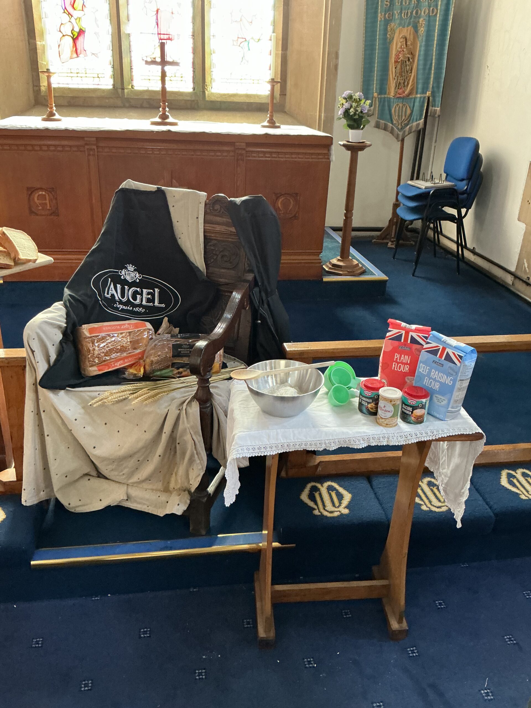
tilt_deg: -26.0
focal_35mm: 29
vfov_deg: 61.7
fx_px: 593
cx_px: 266
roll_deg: -1.7
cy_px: 354
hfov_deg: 48.2
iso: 250
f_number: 1.8
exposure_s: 1/40
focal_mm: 3
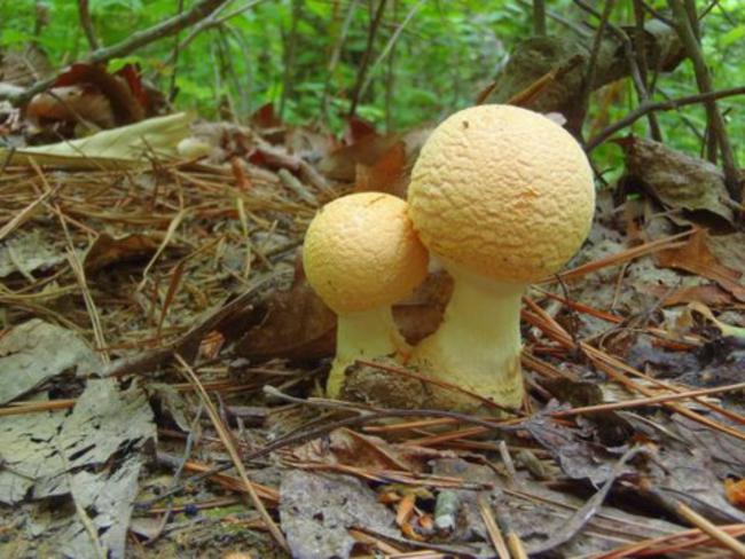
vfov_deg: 38.7
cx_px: 372
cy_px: 280
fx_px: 797
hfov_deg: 50.1
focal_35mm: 37
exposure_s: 1/10
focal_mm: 6.64
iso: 200
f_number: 4.7
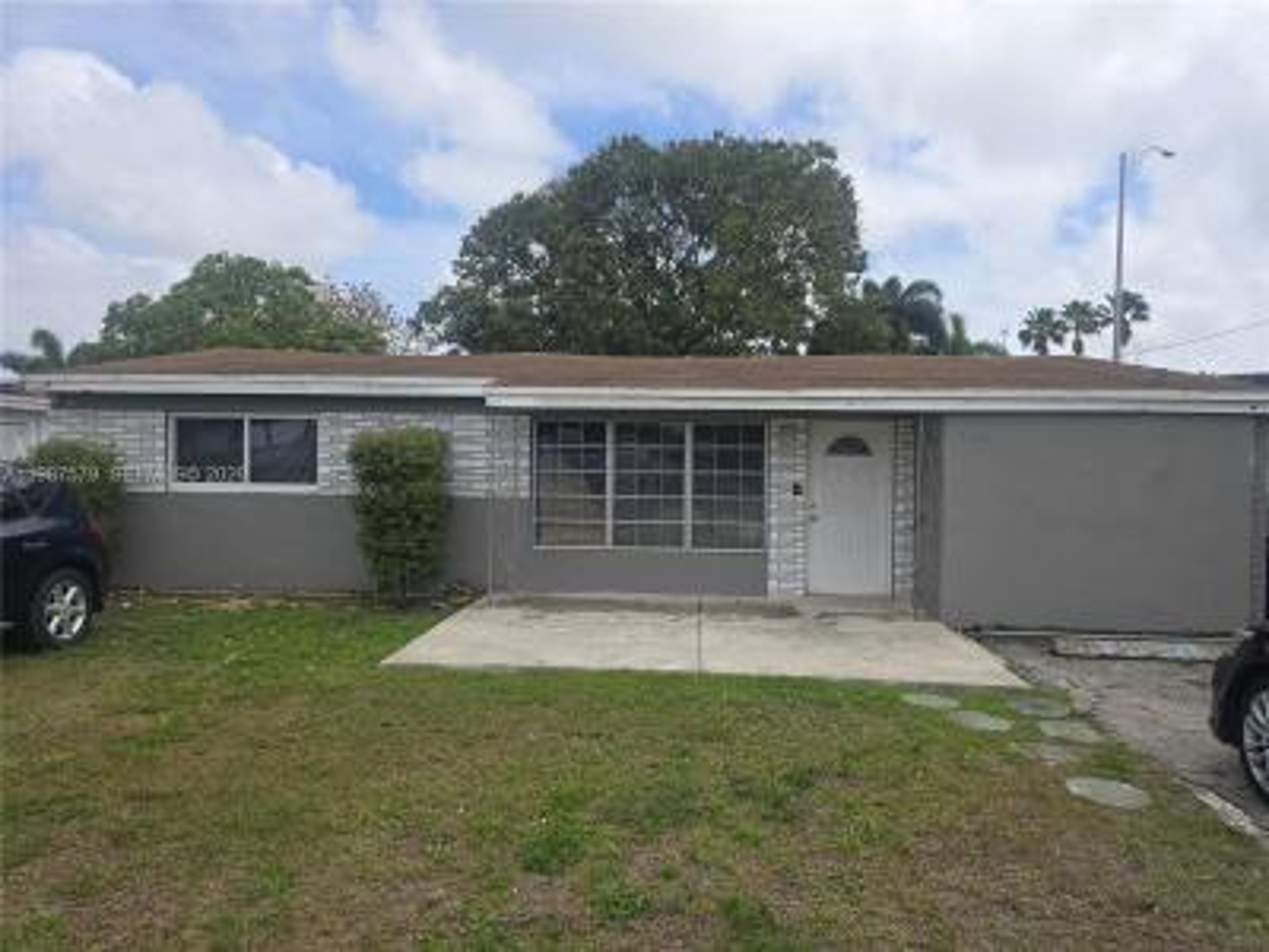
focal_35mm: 23
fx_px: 843
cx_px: 634
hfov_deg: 73.9
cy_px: 476
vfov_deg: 58.9
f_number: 1.7
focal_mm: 6.3
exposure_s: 1/807
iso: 12
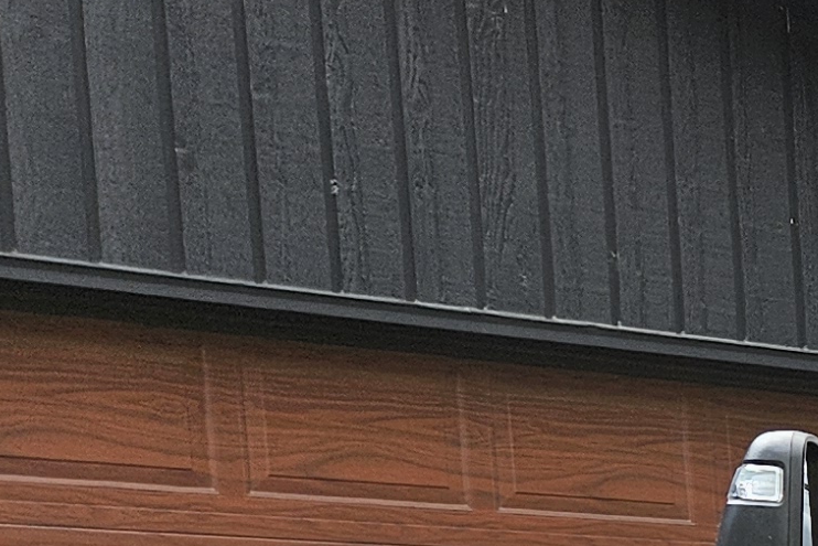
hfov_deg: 12.9
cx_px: 1845
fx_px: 2932
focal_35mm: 129
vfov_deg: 10.0
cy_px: 1006
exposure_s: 1/149
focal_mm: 5.4
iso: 25
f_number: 1.8
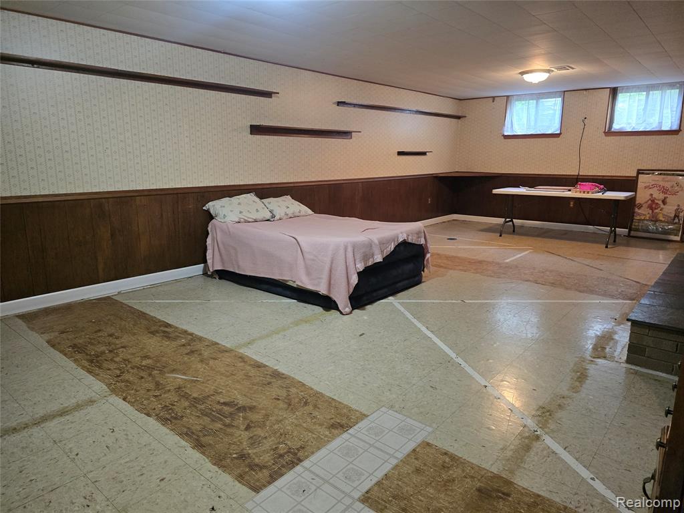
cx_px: 342
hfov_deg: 73.9
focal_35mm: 23
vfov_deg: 58.9
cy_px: 256
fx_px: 454
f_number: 1.7
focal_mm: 6.3
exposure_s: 1/120
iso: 800
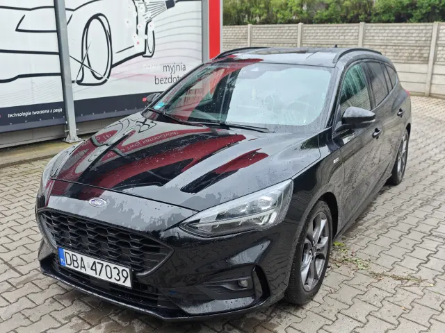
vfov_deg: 40.7
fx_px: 450
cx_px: 222
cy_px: 166
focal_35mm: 35
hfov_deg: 52.6
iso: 50
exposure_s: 1/126
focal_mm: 8.72
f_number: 2
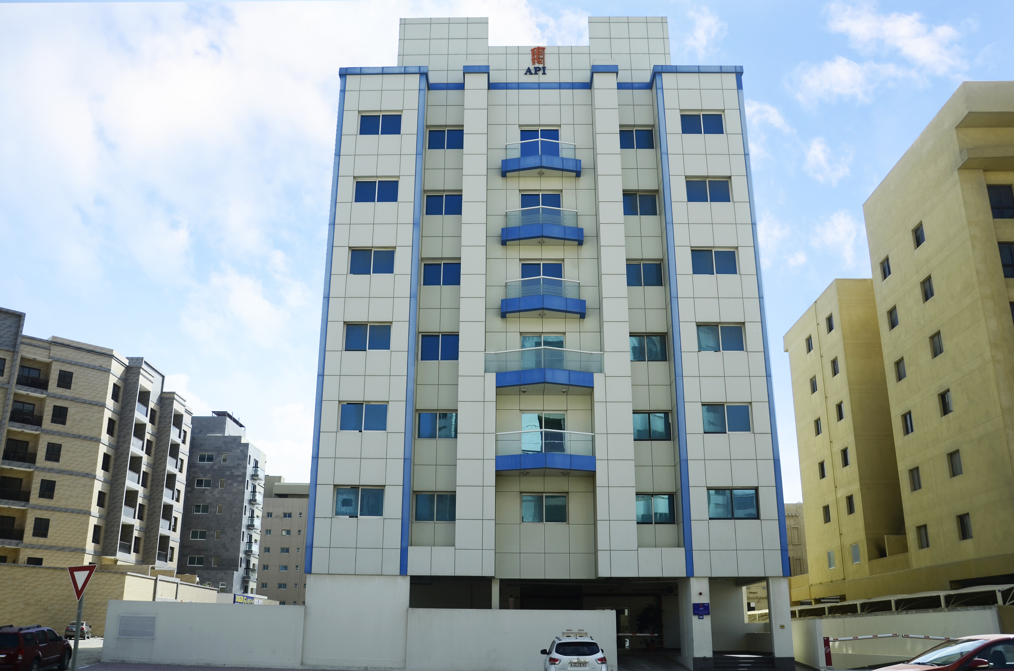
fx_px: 759
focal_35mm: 27
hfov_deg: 67.5
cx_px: 507
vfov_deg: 47.7
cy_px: 336
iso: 100
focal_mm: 18
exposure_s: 1/160
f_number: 10
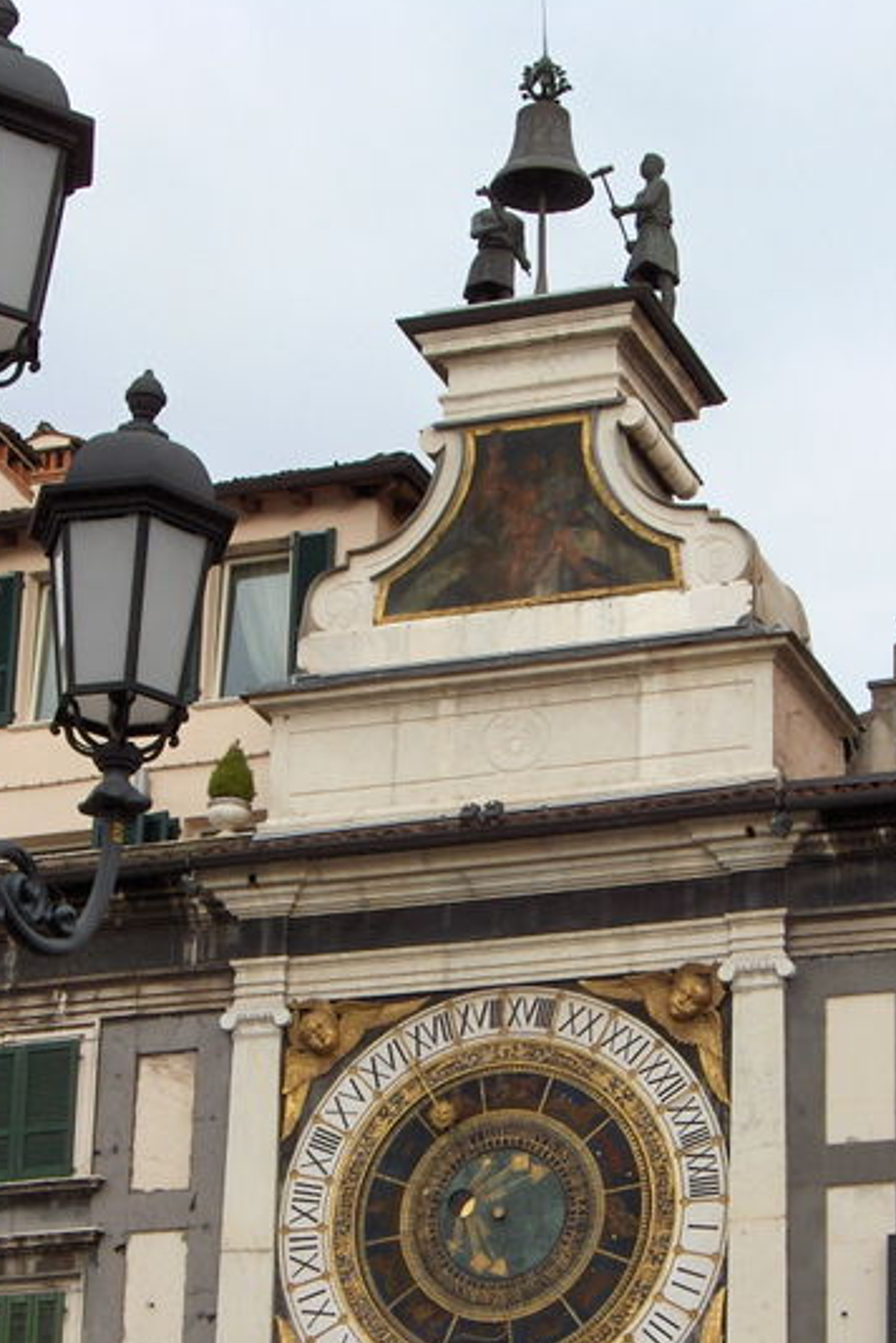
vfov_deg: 19.8
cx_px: 571
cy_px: 897
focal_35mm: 103
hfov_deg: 13.3
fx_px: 3845
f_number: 5.4
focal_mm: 11.4
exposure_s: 1/192
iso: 100
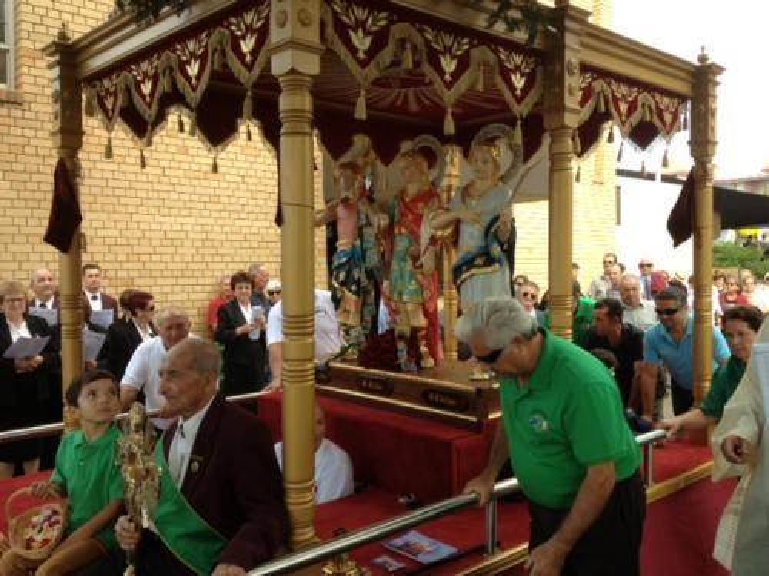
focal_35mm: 35
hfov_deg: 52.6
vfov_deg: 40.7
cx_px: 384
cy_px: 288
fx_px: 778
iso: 50
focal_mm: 4.28
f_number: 2.4
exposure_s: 1/280
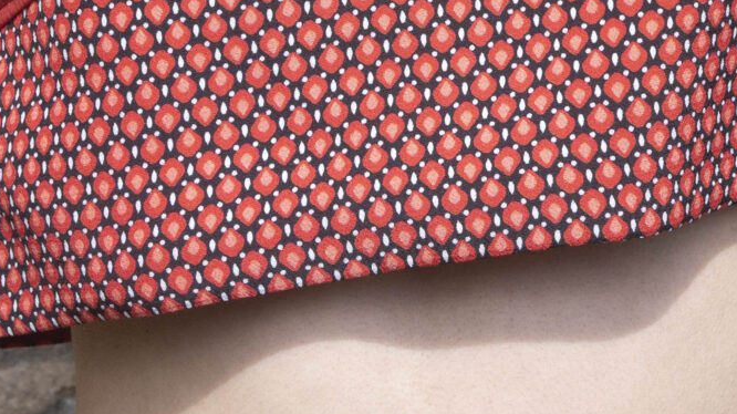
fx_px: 2754
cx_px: 508
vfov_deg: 8.4
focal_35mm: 141
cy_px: -261
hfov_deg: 15.2
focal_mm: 35
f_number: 9
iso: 400
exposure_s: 1/400
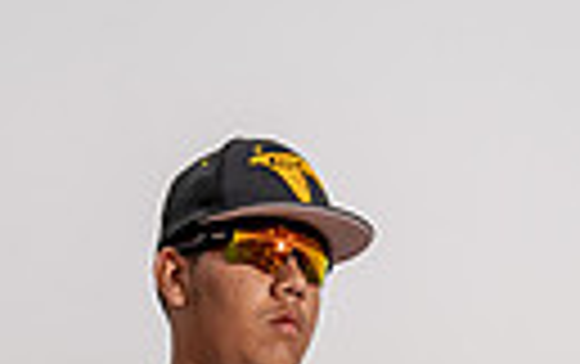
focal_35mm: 117
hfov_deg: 17.8
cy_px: 966
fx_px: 1852
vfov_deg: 9.5
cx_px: 202
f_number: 5
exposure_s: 1/250
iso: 160
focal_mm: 33
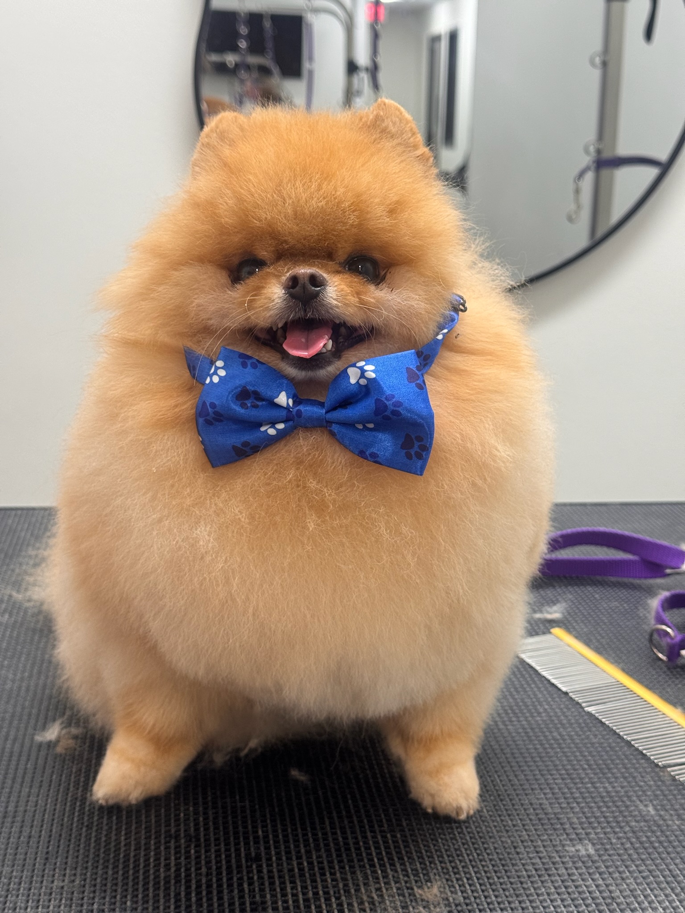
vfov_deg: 39.7
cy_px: 456
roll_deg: -0.5
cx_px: 342
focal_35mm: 48
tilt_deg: -13.6
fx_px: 1266
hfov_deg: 30.3
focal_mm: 6.76
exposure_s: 1/98
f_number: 1.78
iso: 100
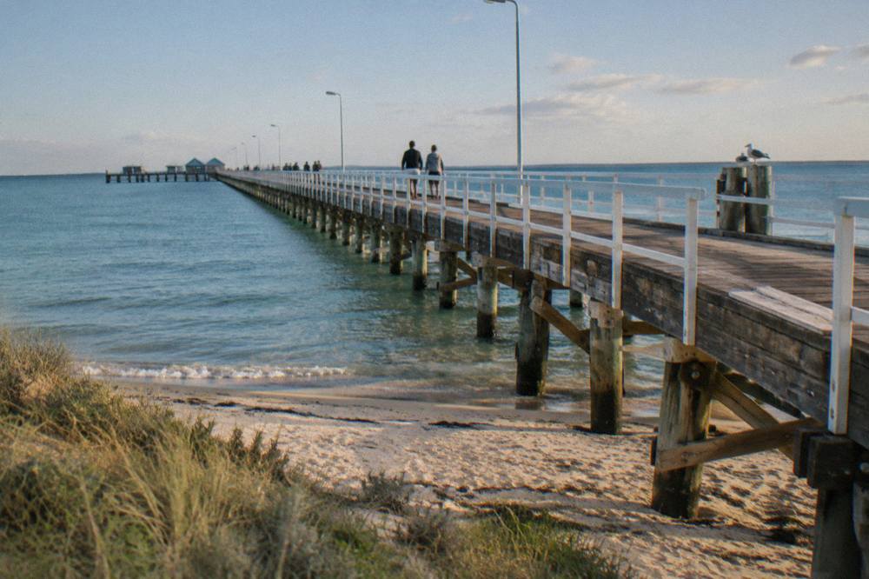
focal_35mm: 47
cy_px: 290
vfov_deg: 28.6
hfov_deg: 41.9
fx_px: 1134
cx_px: 434
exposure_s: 1/1250
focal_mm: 47
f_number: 5
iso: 160
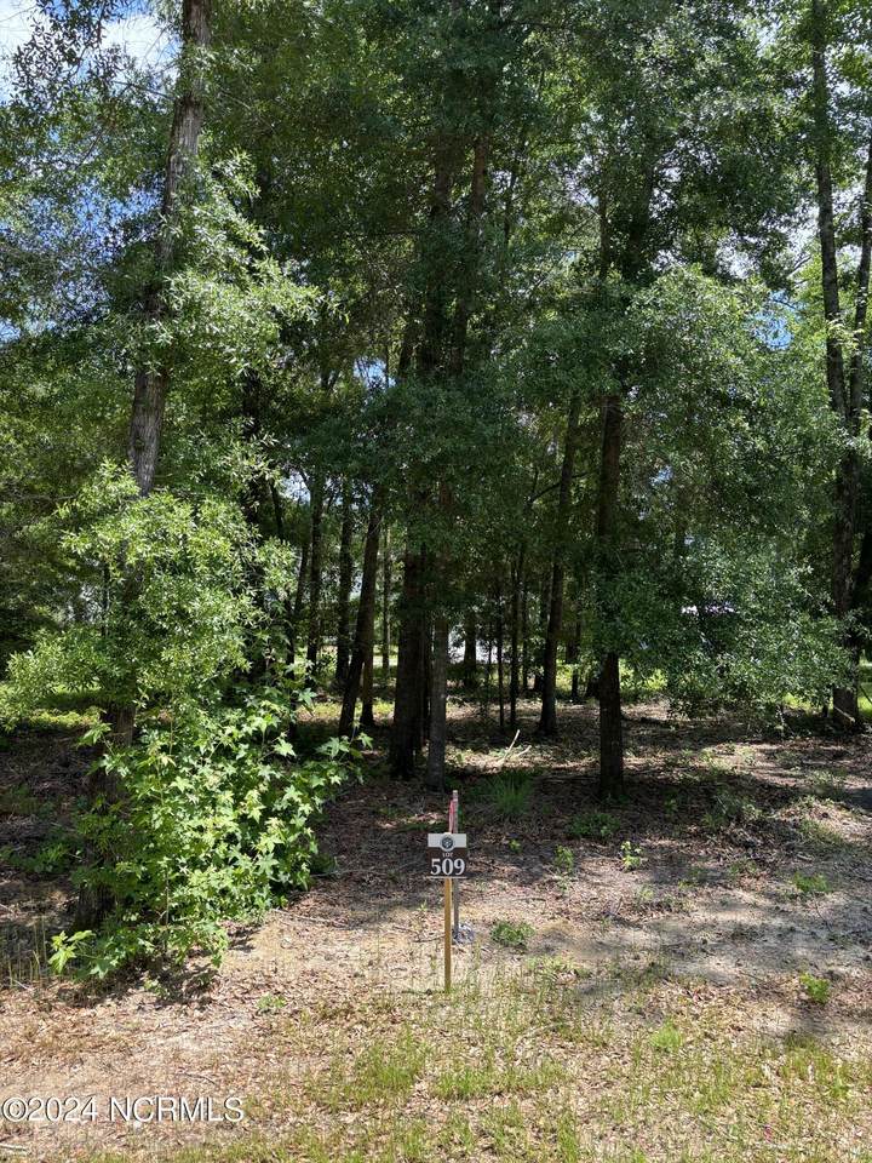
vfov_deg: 67.3
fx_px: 873
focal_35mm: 26
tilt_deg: +1.0
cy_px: 582
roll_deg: -0.5
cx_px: 436
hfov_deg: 53.1
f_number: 1.6
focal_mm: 5.96
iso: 50
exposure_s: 1/615
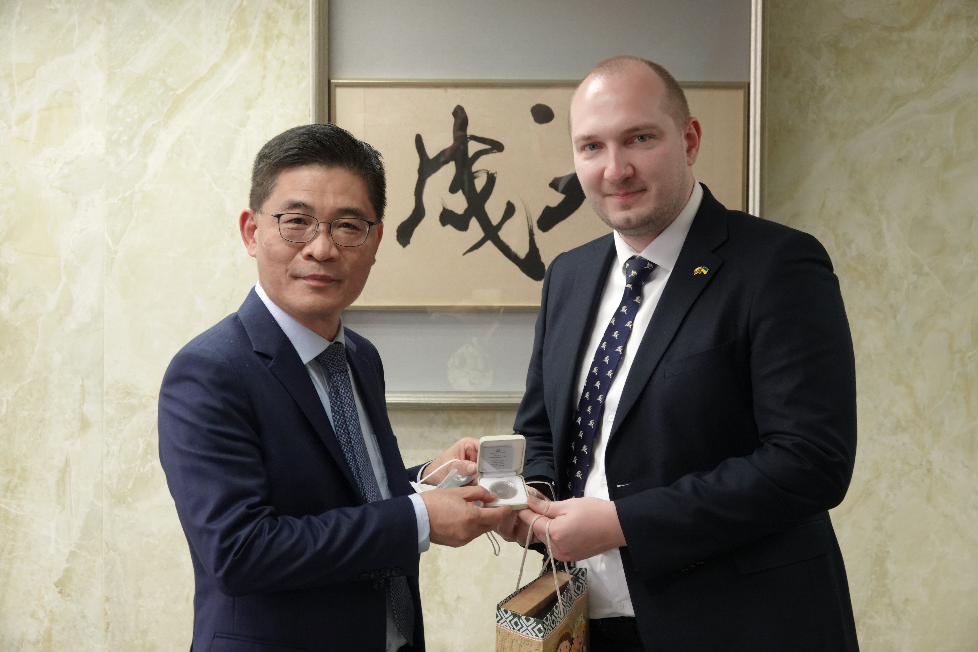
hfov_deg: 26.3
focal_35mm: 77
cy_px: 326
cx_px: 489
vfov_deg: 17.7
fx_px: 2092
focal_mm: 28.07
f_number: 3.5
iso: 800
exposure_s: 1/80
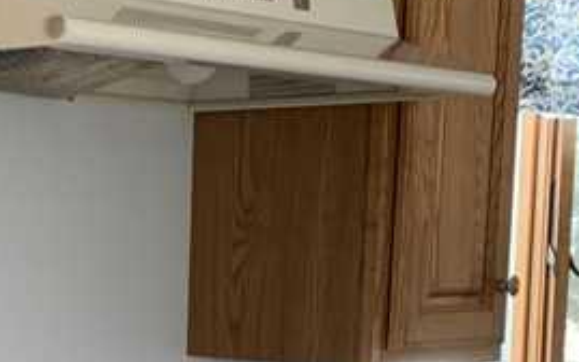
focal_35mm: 131
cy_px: 519
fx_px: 2067
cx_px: 129
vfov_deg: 9.7
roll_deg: -1.2
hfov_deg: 15.9
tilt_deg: -6.2
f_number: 1.8
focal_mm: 4.25
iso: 80
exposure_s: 1/60
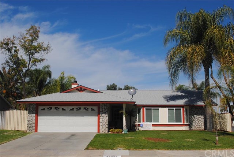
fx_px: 283
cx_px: 117
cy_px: 78
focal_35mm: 44
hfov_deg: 44.9
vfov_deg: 31.0
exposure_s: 1/400
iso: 100
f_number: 10
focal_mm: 29
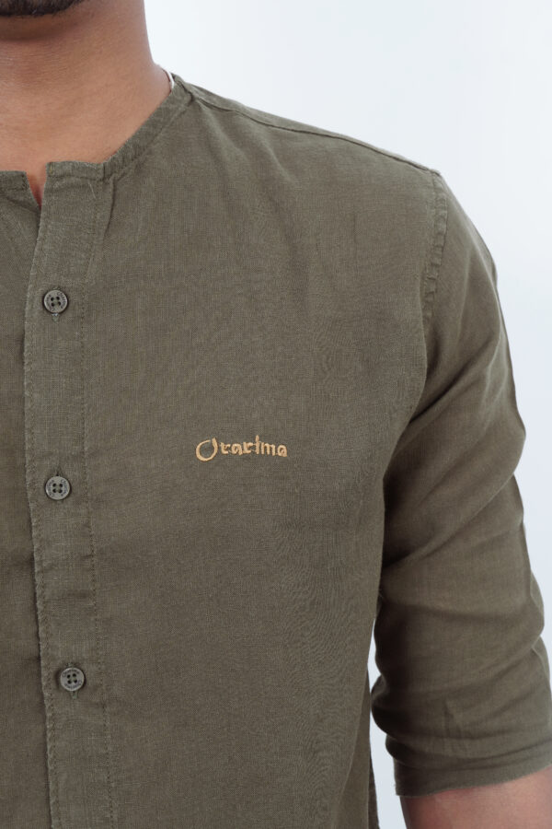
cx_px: 276
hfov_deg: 22.6
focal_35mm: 60
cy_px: 414
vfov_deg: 33.4
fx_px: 1380
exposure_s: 1/100
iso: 200
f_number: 8
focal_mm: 40
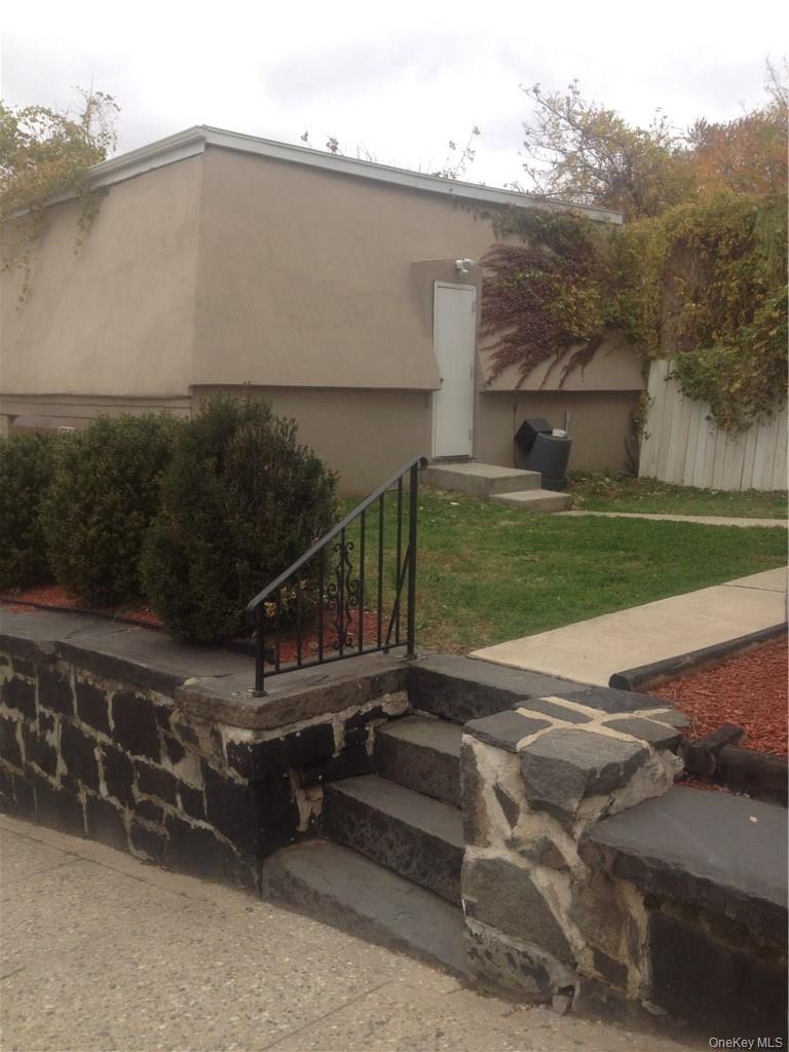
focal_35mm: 35
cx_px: 394
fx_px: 1064
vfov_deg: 52.6
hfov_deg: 40.7
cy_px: 526
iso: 50
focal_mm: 4.28
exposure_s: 1/431
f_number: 2.4
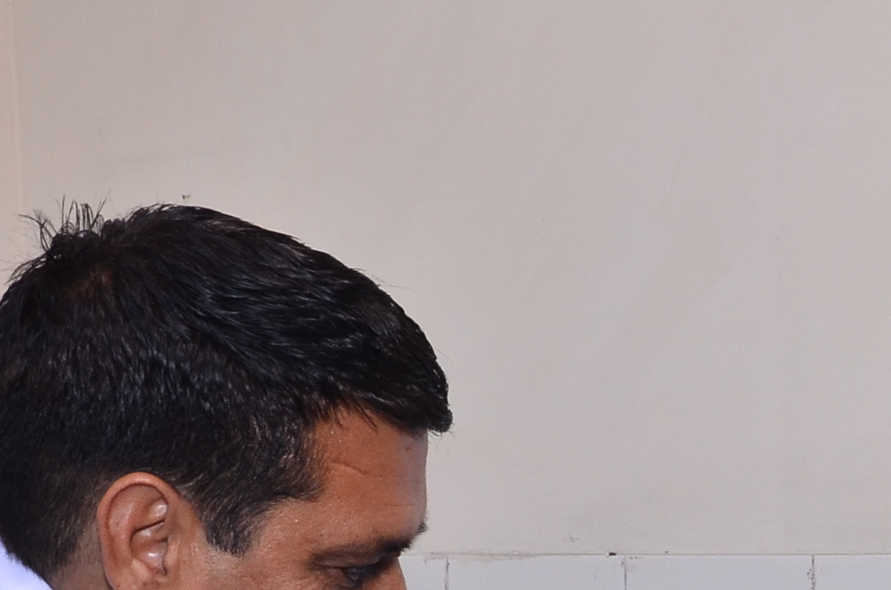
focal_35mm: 129
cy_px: 936
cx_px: 834
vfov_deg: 10.2
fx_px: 3186
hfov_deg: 15.7
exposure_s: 1/125
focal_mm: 26
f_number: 7.1
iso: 640
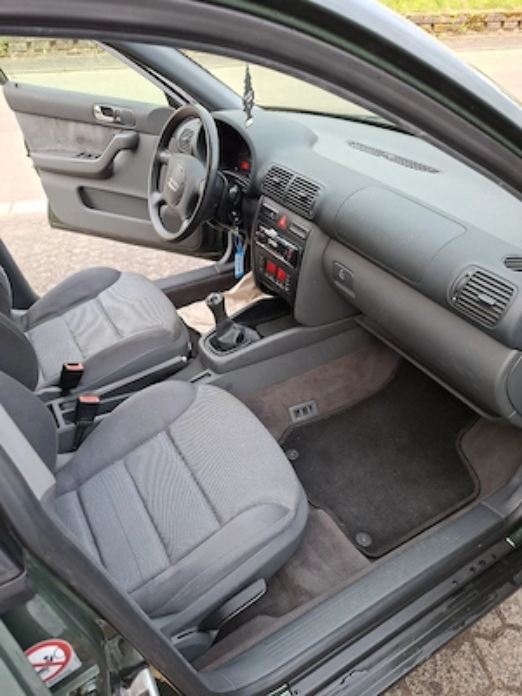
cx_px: 261
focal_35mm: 23
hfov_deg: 58.9
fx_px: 462
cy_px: 348
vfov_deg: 73.9
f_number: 1.8
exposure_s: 1/100
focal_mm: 5.54
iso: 200
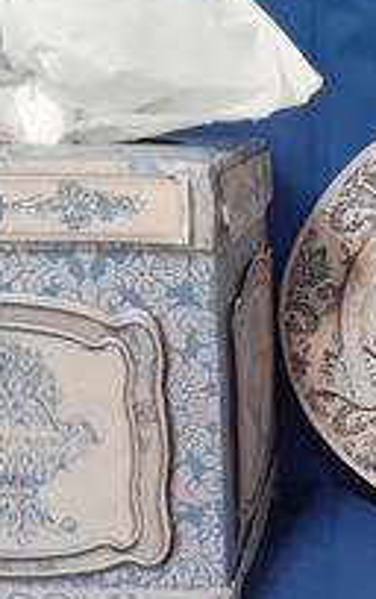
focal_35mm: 63
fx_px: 1030
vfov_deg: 32.4
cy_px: 357
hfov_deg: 19.9
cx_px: 394
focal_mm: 3.6
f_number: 1.9
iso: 250
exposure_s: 1/50
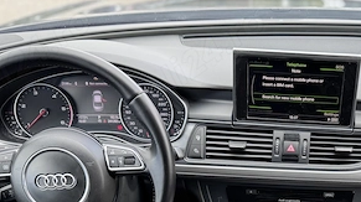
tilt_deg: -39.2
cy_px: 275
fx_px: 516
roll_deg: -1.1
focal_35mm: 54
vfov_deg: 20.0
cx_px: 270
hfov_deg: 37.6
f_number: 1.78
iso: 64
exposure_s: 1/121
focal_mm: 6.76
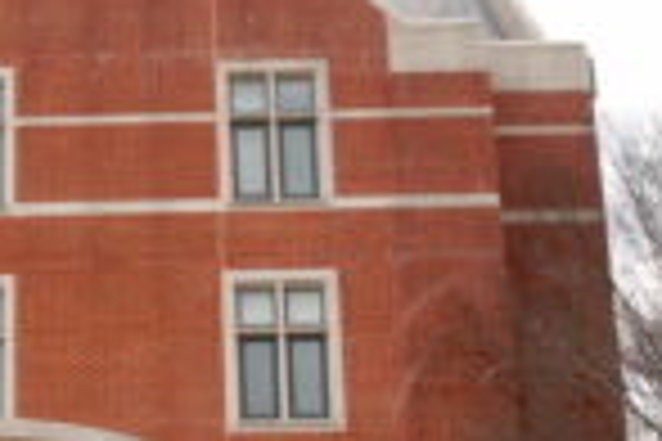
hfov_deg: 21.2
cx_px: -32
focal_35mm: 92
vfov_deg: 14.8
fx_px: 1692
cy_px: 308
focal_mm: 18
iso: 100
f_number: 10
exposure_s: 1/40
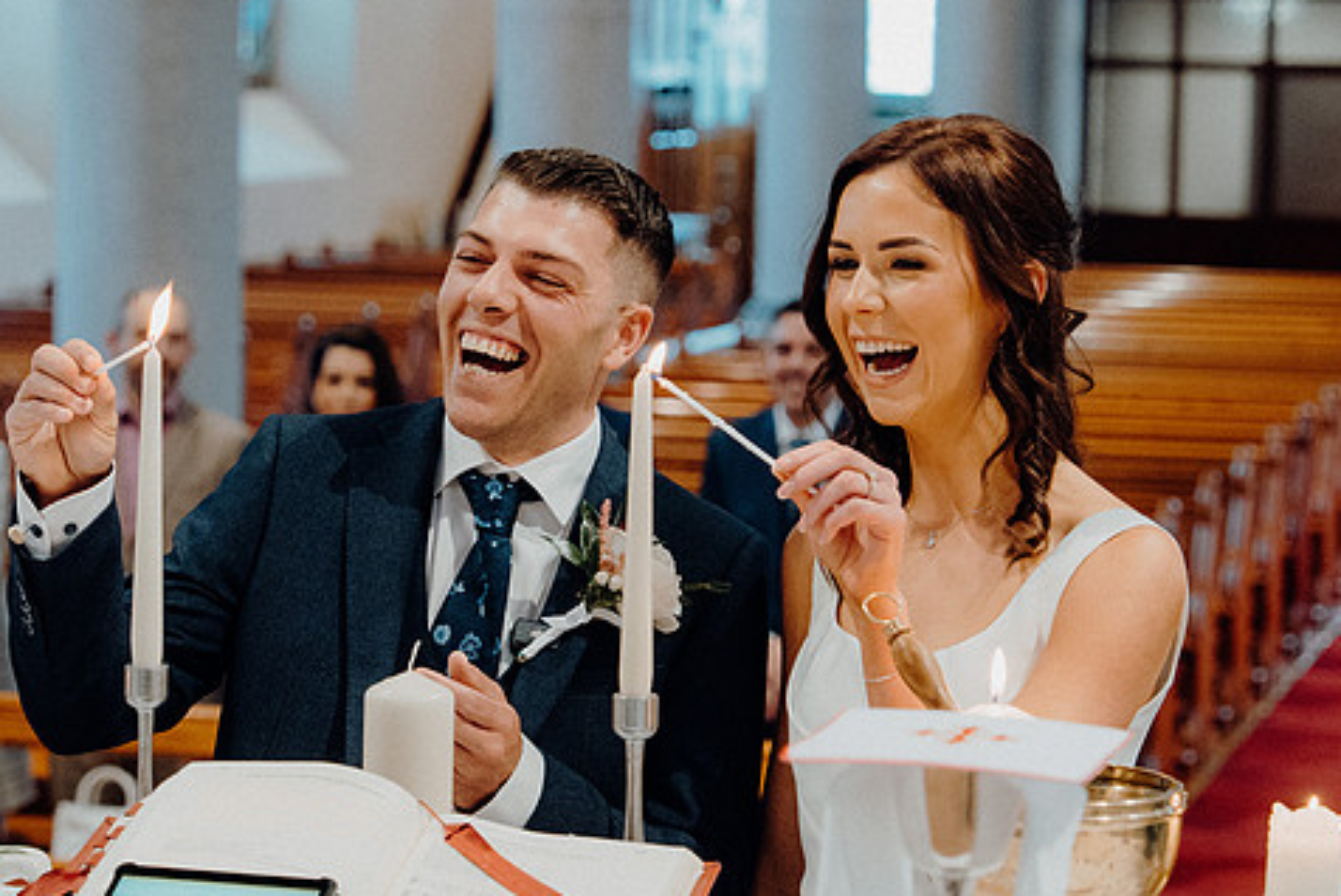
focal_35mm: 117
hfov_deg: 17.5
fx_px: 4361
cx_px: 631
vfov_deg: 11.7
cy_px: 413
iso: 2500
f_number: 3.5
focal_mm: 64
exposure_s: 1/160
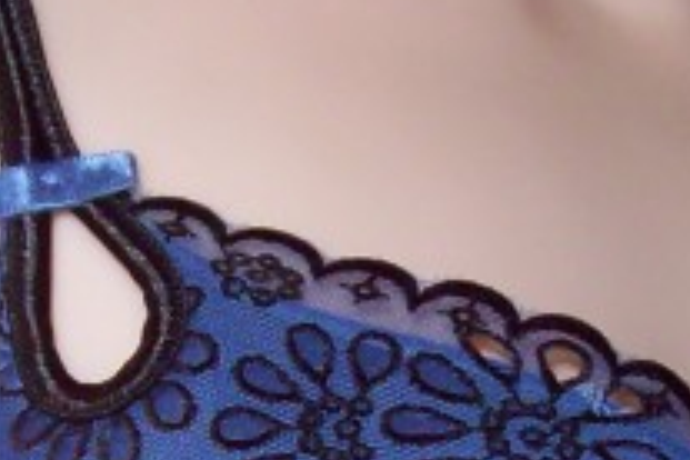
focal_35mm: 145
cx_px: 340
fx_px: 2779
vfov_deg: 9.4
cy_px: 480
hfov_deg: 14.2
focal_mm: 6
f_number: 2.7
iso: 80
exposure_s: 1/64
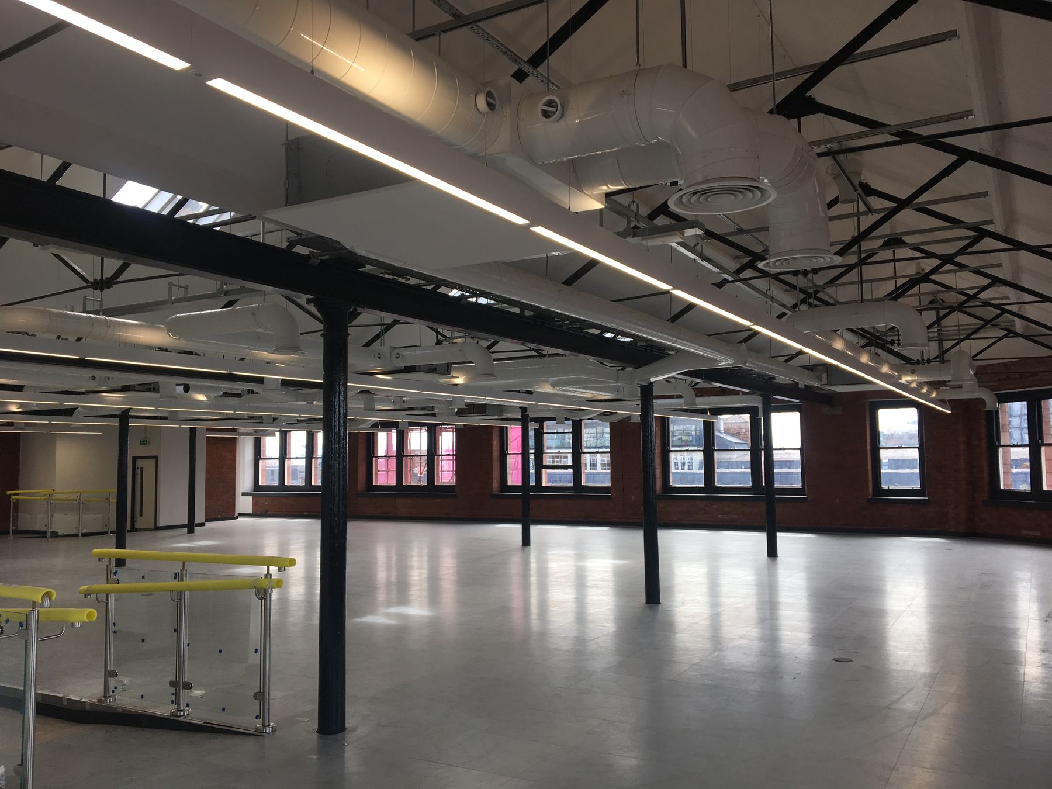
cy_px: 394
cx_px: 526
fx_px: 881
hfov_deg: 61.7
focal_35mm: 29
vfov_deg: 48.2
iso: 25
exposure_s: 1/220
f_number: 2.2
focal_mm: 4.15
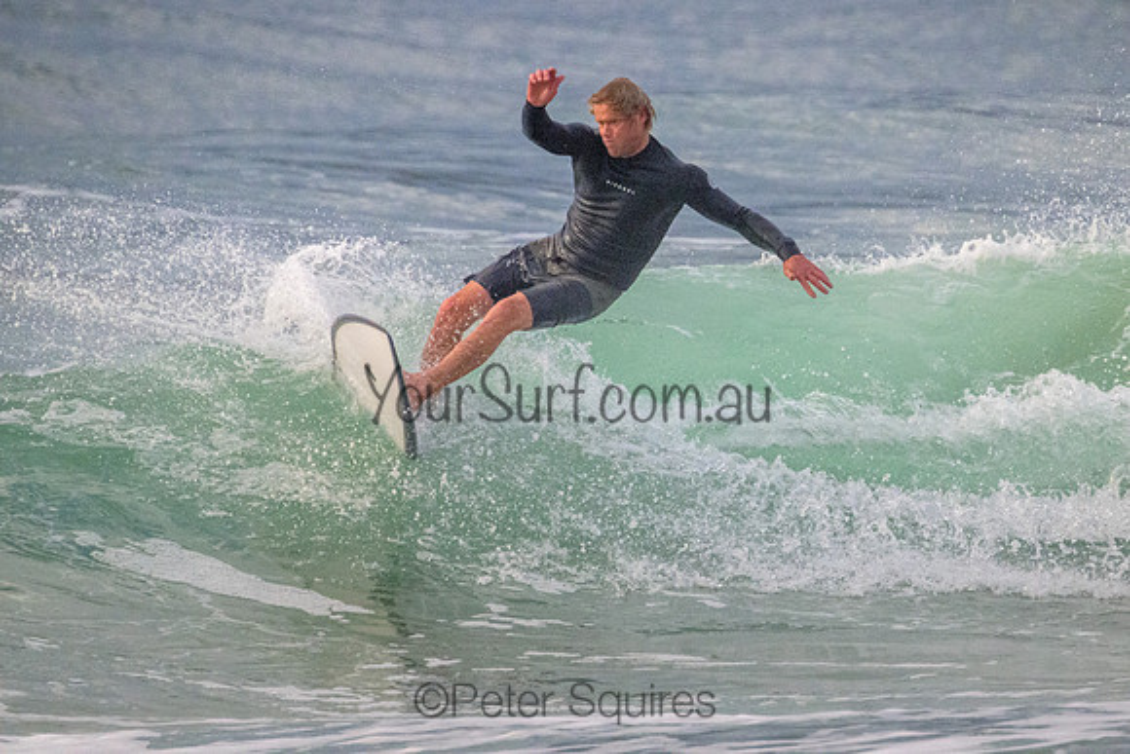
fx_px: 30466
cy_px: 297
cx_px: 685
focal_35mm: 970
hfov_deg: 2.1
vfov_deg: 1.4
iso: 5600
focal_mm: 800
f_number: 11
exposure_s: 1/2000
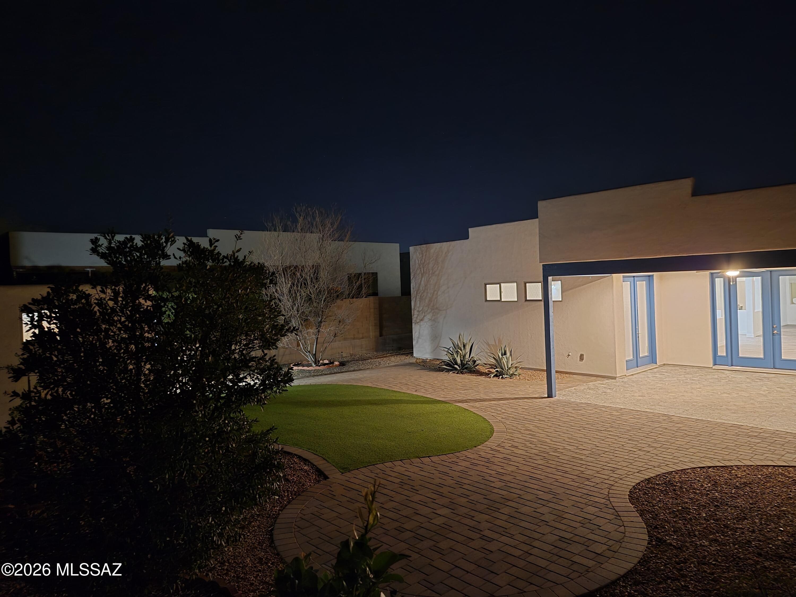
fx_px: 529
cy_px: 298
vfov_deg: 58.9
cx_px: 398
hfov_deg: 73.9
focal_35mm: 23
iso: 2000
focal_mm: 5.4
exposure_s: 1/15
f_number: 1.8
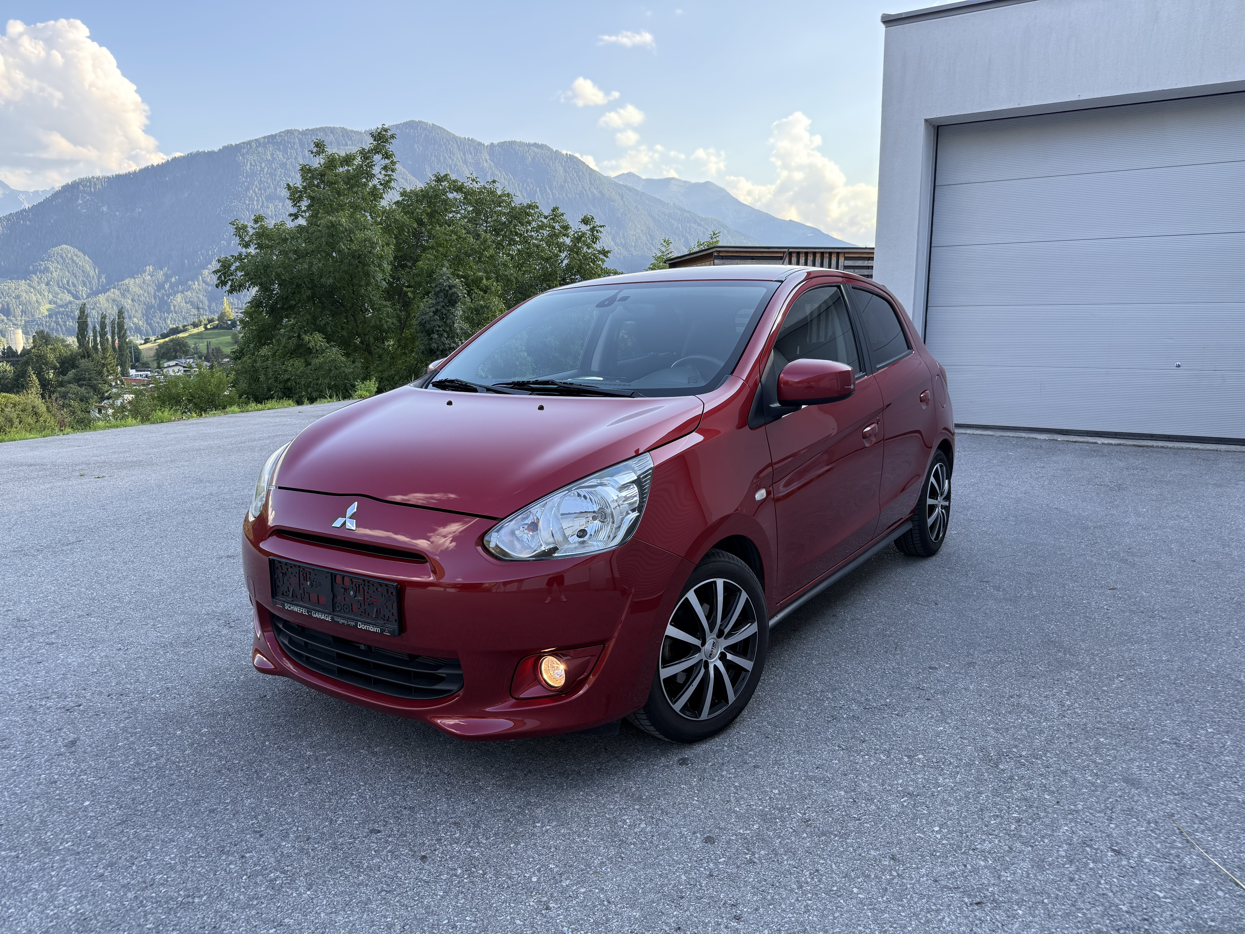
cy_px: 467
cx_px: 622
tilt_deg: -9.7
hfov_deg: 71.6
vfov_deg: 56.8
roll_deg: -0.3
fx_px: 863
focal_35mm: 24
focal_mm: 6.76
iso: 100
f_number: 1.78
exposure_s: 1/467
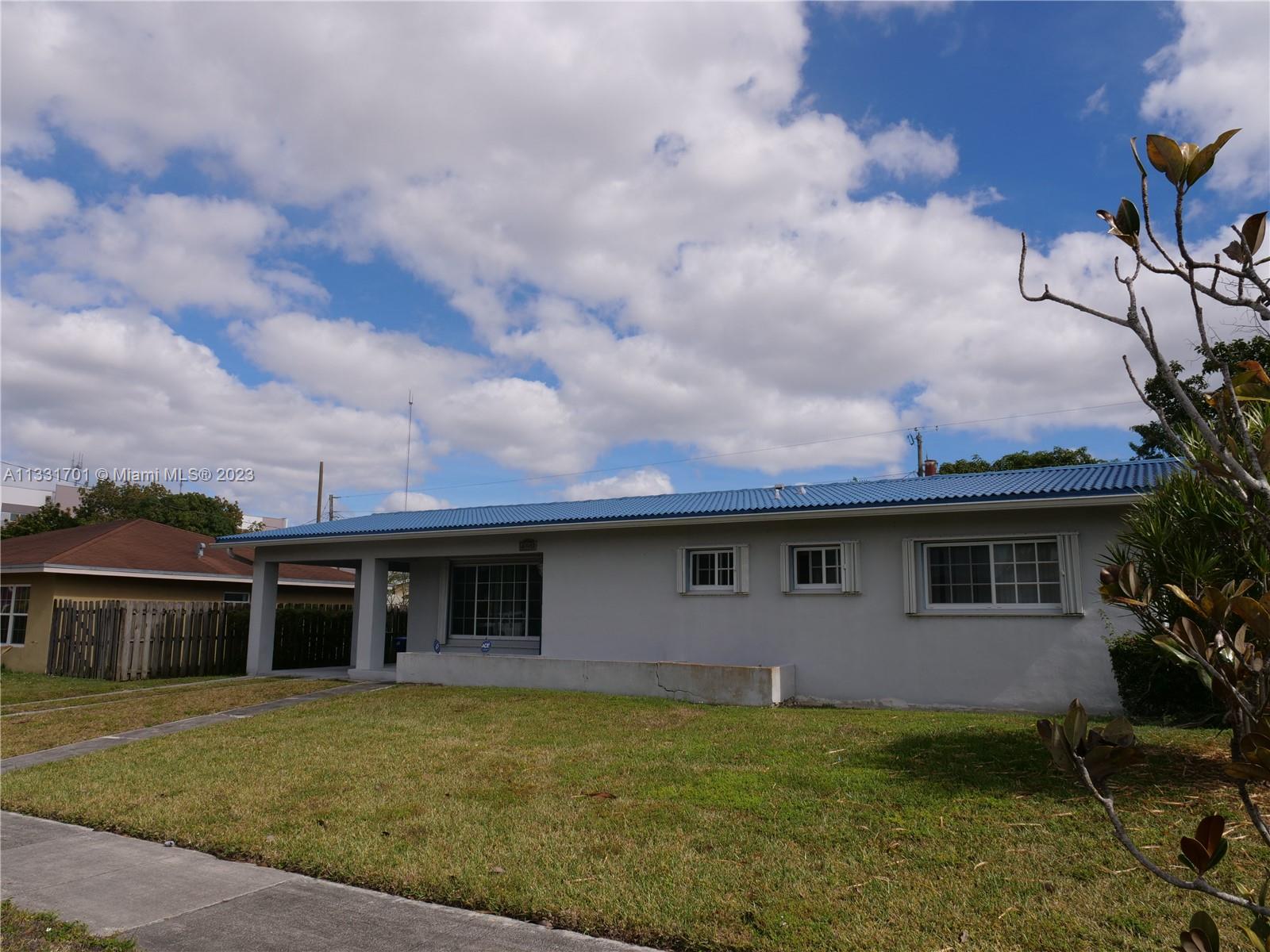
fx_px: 881
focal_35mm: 24
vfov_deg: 56.8
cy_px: 476
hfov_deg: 71.6
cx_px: 635
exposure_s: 1/1000
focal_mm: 12
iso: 200
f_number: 8
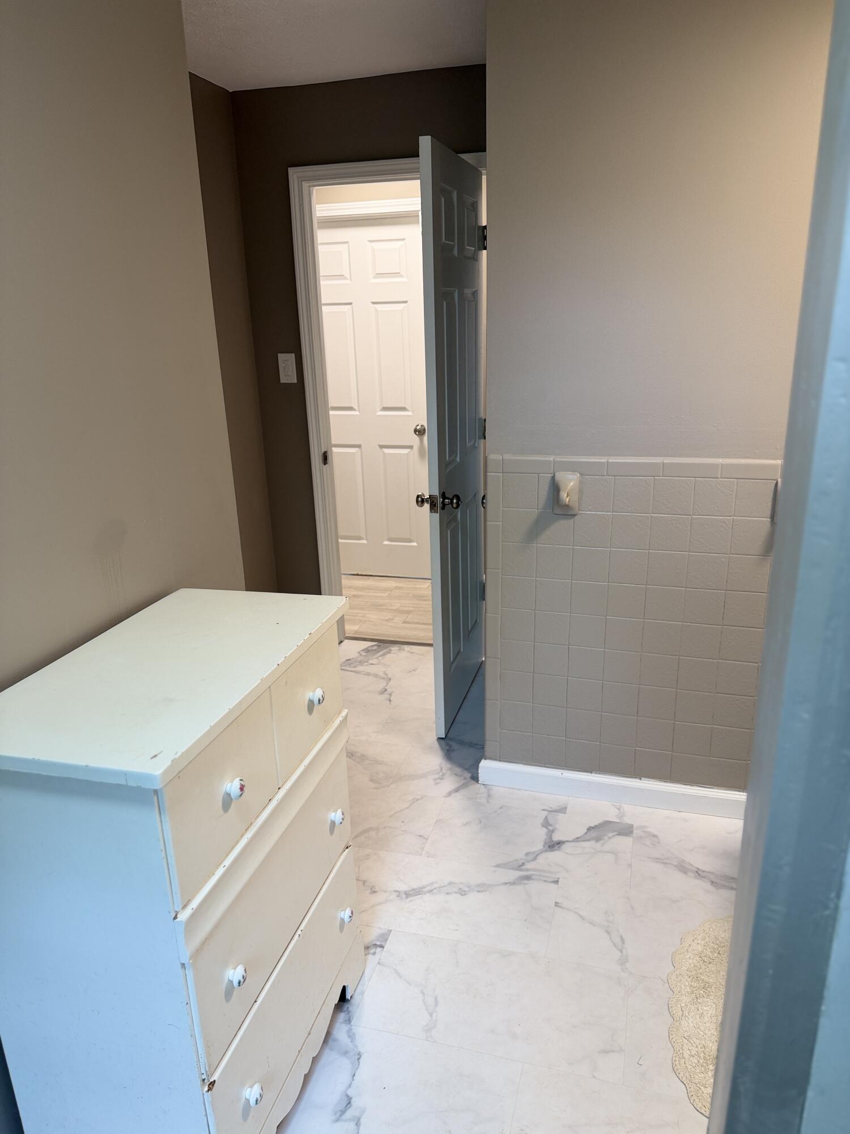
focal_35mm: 24
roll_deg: +0.9
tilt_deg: -18.1
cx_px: 425
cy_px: 567
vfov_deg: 71.6
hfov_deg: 56.8
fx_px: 786
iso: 100
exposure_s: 1/60
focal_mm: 6.76
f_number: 1.78
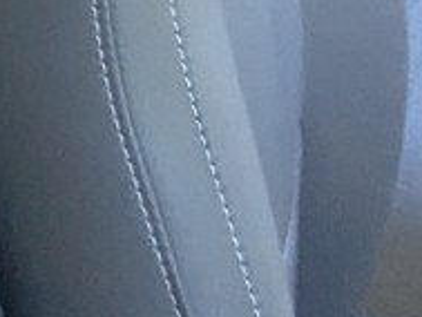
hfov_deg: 9.3
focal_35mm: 118
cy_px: -810
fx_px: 1439
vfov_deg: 8.7
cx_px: -1093
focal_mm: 2.35
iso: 56
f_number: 2.2
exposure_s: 1/111
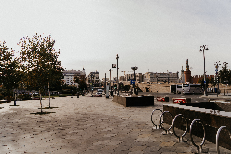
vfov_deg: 53.1
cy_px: 77
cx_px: 116
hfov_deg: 73.7
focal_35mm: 24
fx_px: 154
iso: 100
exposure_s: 1/320
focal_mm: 24
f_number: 4
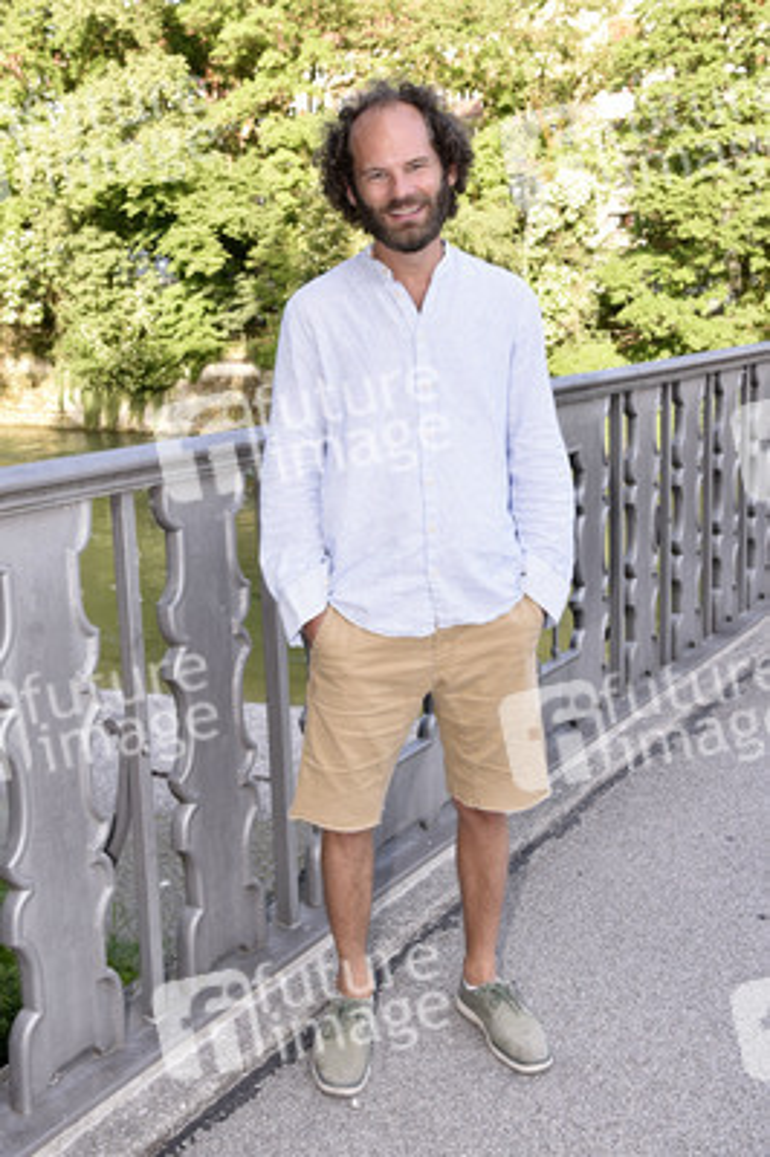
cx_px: 385
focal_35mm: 38
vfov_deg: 50.7
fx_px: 1221
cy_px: 578
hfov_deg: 35.0
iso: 800
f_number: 9
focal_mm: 38
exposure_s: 1/160
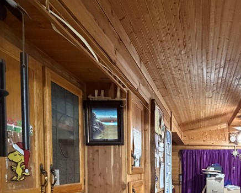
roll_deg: -0.5
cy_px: 177
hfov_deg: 50.1
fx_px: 228
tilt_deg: -3.1
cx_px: 212
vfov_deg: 41.8
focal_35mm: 32
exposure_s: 1/60
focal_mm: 2.22
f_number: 2.2
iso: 1250
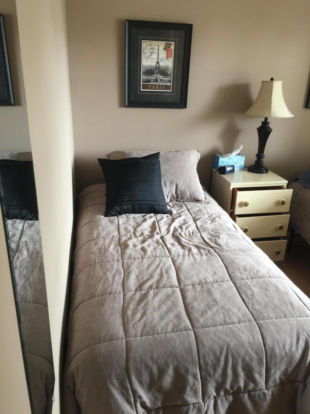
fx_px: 346
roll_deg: -2.4
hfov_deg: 48.2
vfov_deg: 61.7
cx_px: 155
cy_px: 207
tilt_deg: -21.3
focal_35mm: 29
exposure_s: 1/15
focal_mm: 4.15
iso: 40
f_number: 2.2
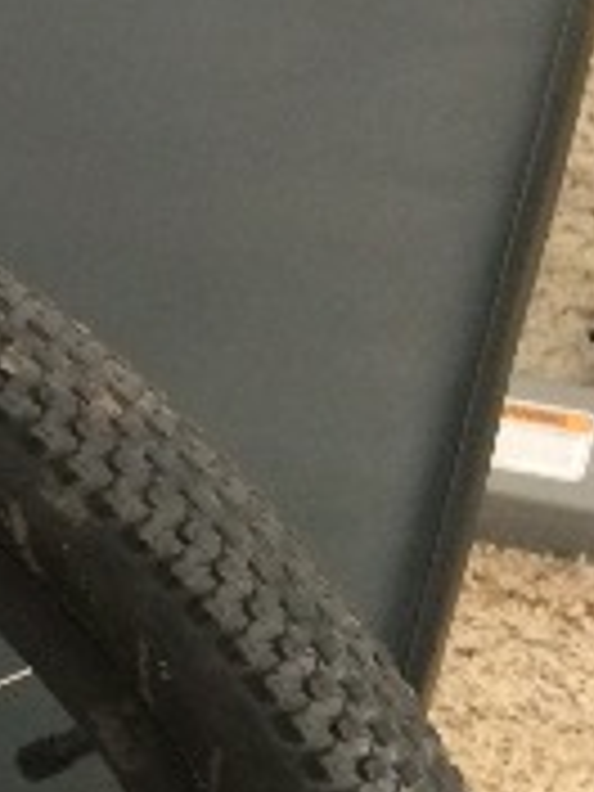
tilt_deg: -44.8
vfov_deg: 14.9
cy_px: 297
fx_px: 3020
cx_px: -1125
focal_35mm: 132
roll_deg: +28.6
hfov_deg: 9.2
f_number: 2.2
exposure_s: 1/30
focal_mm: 4.15
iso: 200
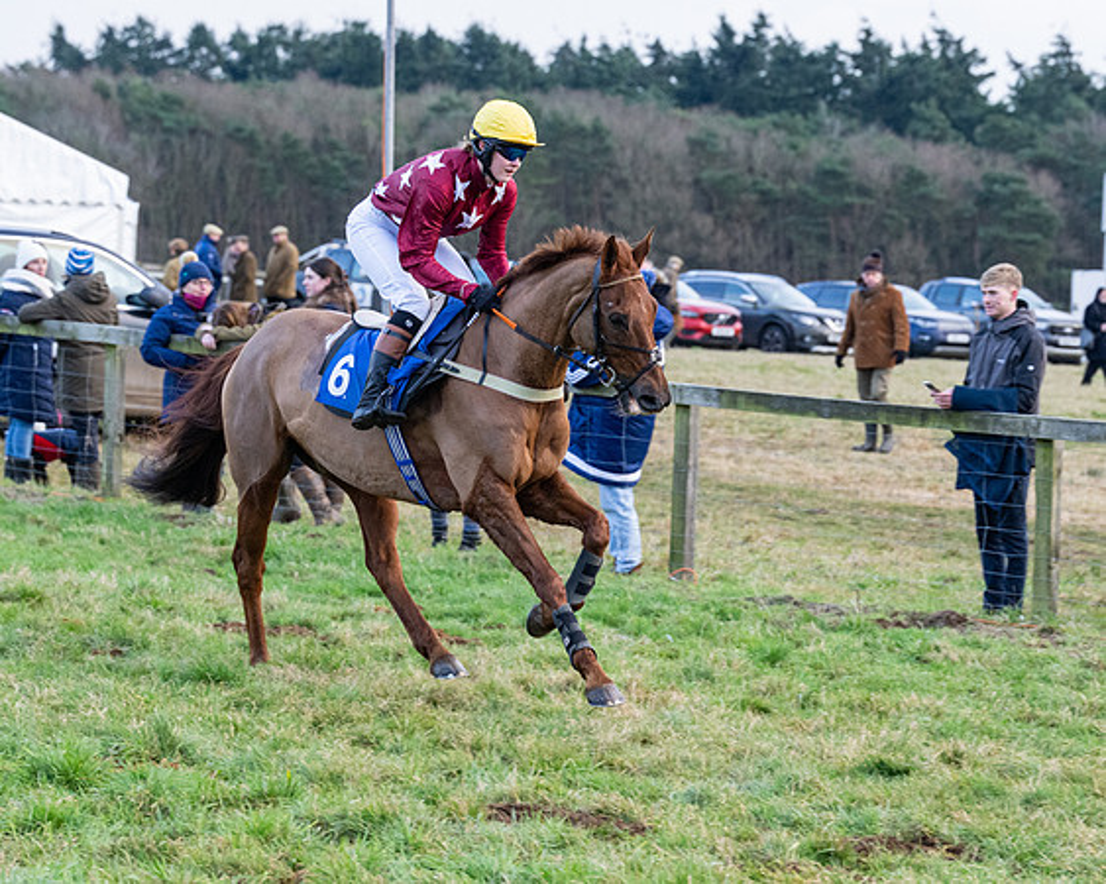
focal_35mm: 145
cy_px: 442
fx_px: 4756
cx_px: 553
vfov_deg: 10.6
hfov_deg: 13.3
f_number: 4
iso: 1250
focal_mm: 86
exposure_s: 1/500
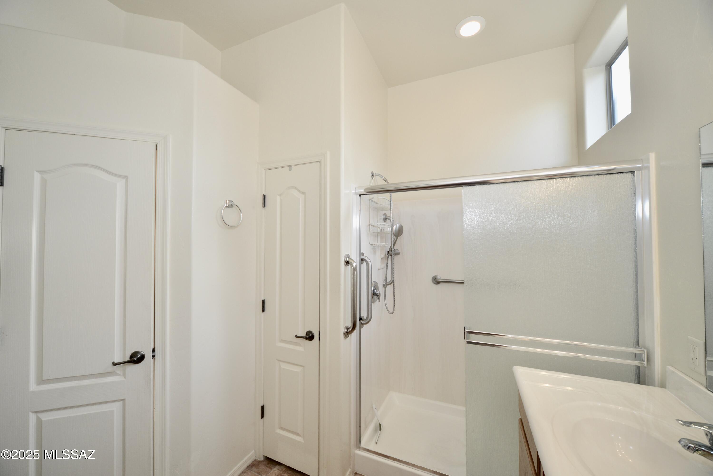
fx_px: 238
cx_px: 356
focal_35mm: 12
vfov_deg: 90.0
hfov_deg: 112.6
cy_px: 238
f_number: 7.1
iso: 800
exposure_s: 1/60
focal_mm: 12
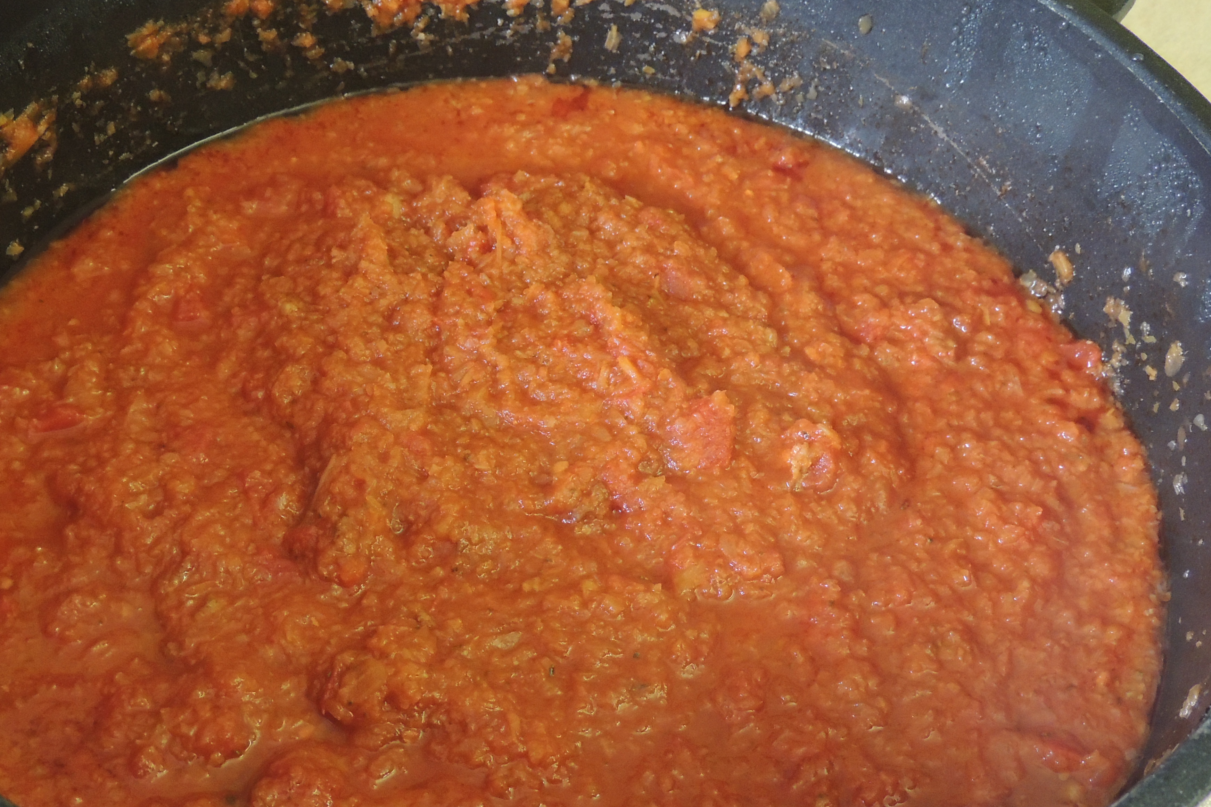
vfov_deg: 24.6
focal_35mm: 55
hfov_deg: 36.1
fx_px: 1850
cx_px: 501
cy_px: 440
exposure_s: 1/13
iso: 560
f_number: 3.3
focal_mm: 7.1
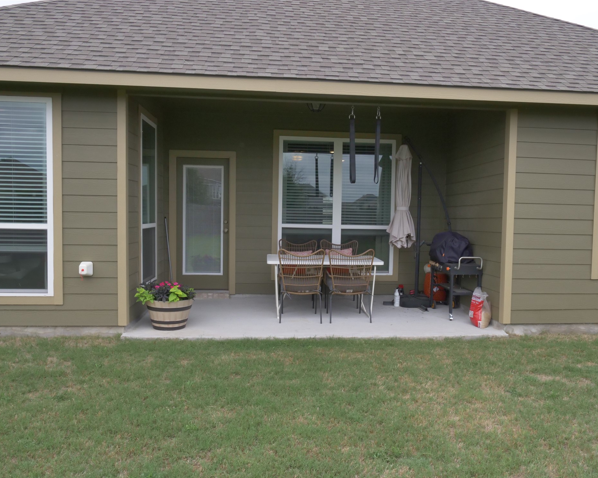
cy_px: 246
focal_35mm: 30
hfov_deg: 58.7
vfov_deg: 48.5
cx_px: 324
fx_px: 531
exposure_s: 1/1300
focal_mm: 14
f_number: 8
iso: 1250
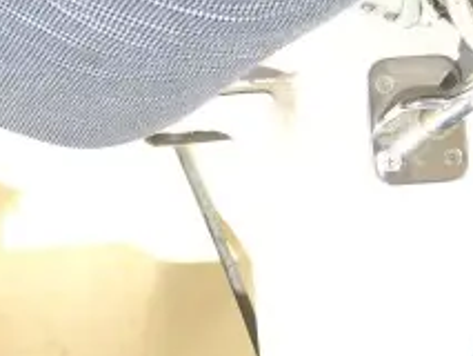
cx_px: -187
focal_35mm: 90
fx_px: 1230
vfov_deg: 15.3
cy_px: 523
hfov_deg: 19.6
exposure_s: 1/1414
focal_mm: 4.12
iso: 40
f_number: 2.2
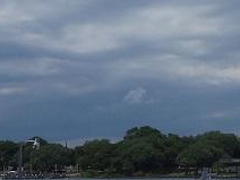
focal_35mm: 123
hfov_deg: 14.9
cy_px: 263
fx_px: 853
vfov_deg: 11.6
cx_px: -120
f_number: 6.1
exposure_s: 1/1000
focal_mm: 6.2
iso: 100
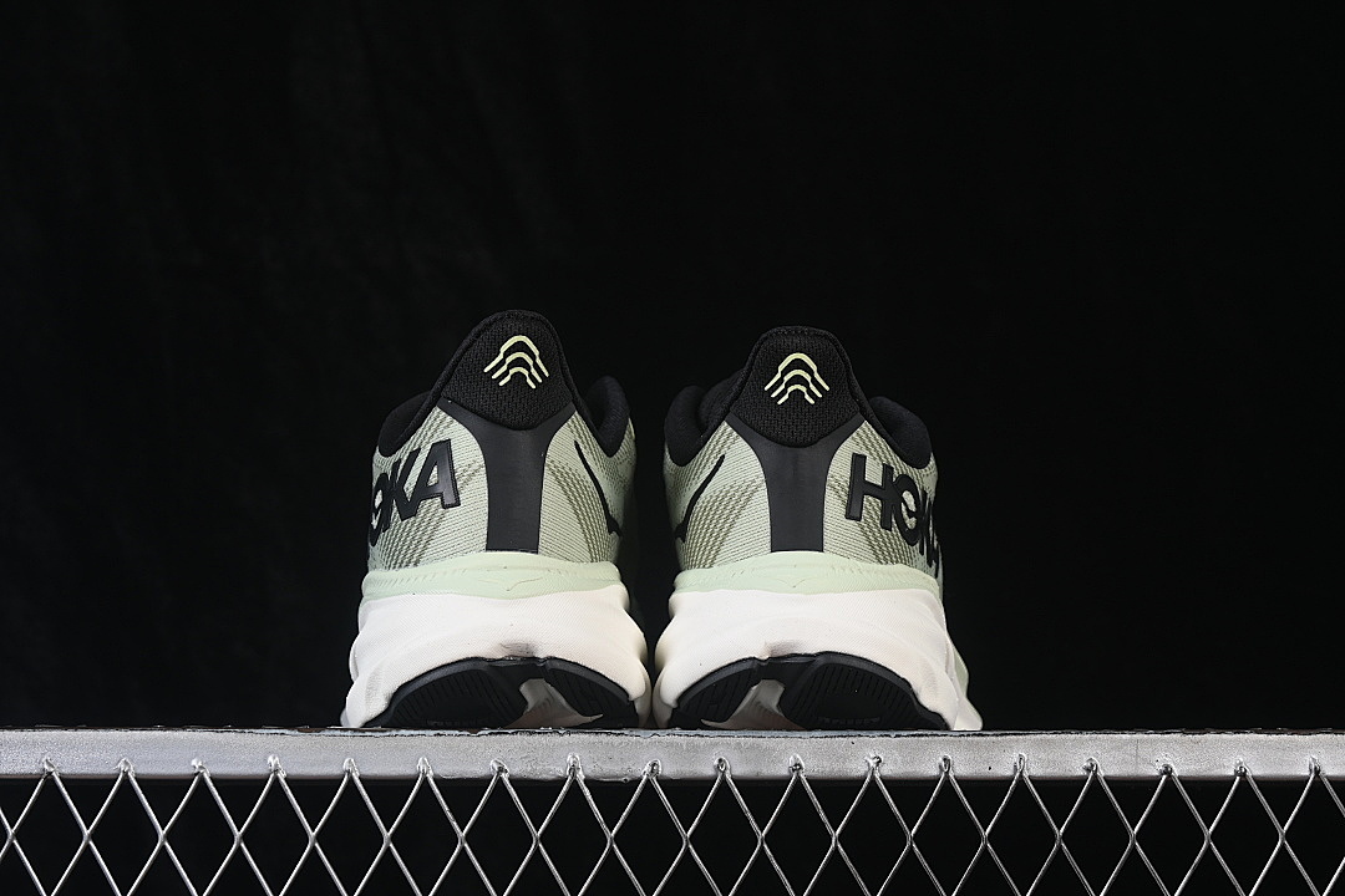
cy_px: 448
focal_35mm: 75
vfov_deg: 18.2
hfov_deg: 27.0
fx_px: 2802
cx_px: 672
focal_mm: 50
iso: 160
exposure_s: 1/60
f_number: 8
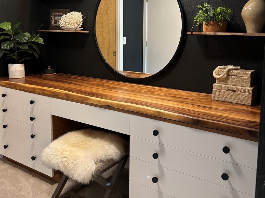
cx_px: 128
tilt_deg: -6.7
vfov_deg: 39.0
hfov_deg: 51.3
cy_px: 59
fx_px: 276
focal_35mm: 36
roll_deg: -0.8
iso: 500
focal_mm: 5.96
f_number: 1.6
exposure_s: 1/60
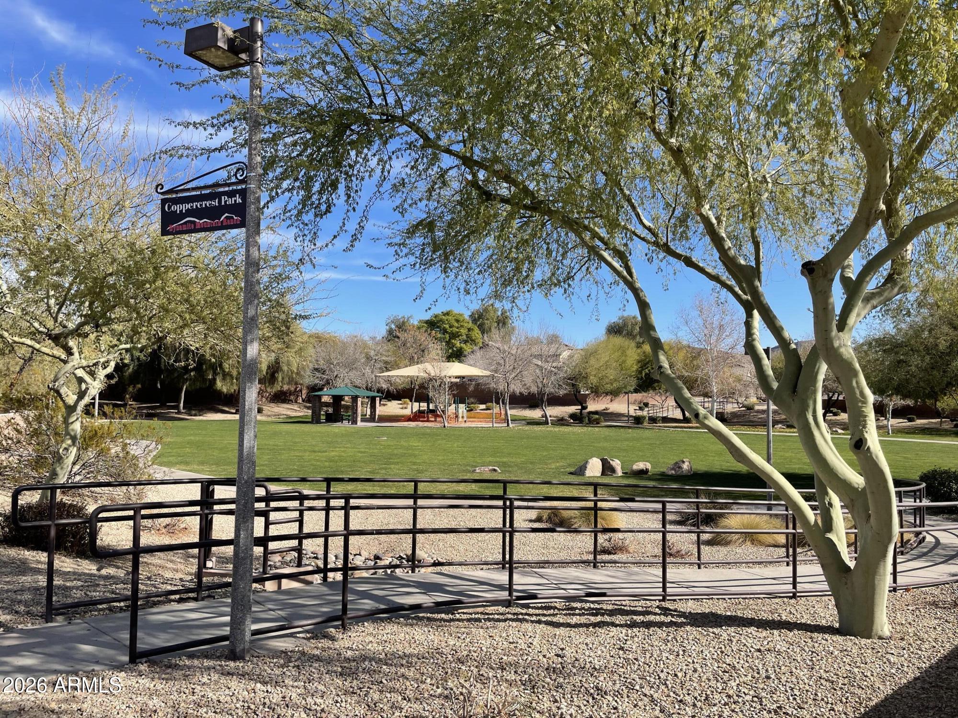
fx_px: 720
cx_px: 479
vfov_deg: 53.1
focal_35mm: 26
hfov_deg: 67.3
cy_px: 359
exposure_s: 1/2747
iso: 32
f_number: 1.6
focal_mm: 4.2
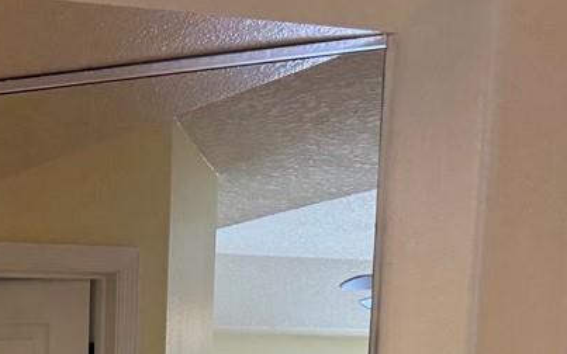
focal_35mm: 101
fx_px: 1561
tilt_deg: -10.5
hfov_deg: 18.1
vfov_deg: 11.4
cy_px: 763
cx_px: -311
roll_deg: -0.1
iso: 100
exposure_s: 1/135
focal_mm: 6.76
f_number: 1.78
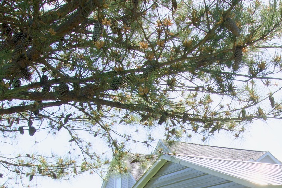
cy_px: 227
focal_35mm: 56
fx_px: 439
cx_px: 233
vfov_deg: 22.3
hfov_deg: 34.3
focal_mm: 10
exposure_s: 1/125
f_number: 11
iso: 110
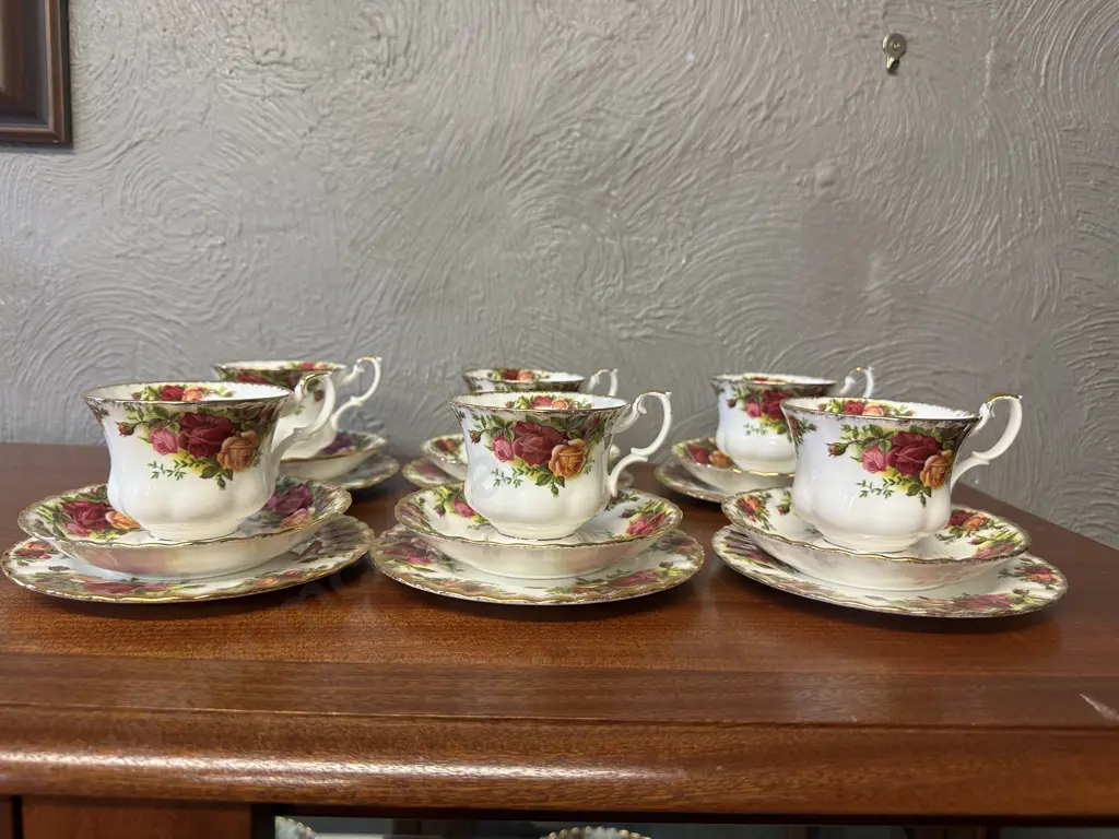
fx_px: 776
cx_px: 560
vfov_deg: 56.8
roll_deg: -2.3
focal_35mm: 24
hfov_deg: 71.6
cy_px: 420
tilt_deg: -7.6
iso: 125
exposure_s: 1/100
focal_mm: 6.86
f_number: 1.78
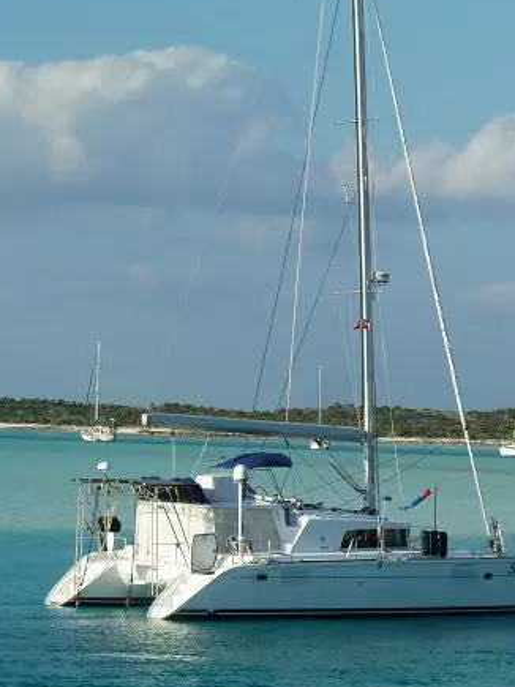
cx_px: 318
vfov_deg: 12.9
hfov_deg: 9.7
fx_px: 3037
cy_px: 250
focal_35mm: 153
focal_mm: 18.2
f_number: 5.6
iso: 80
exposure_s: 1/500
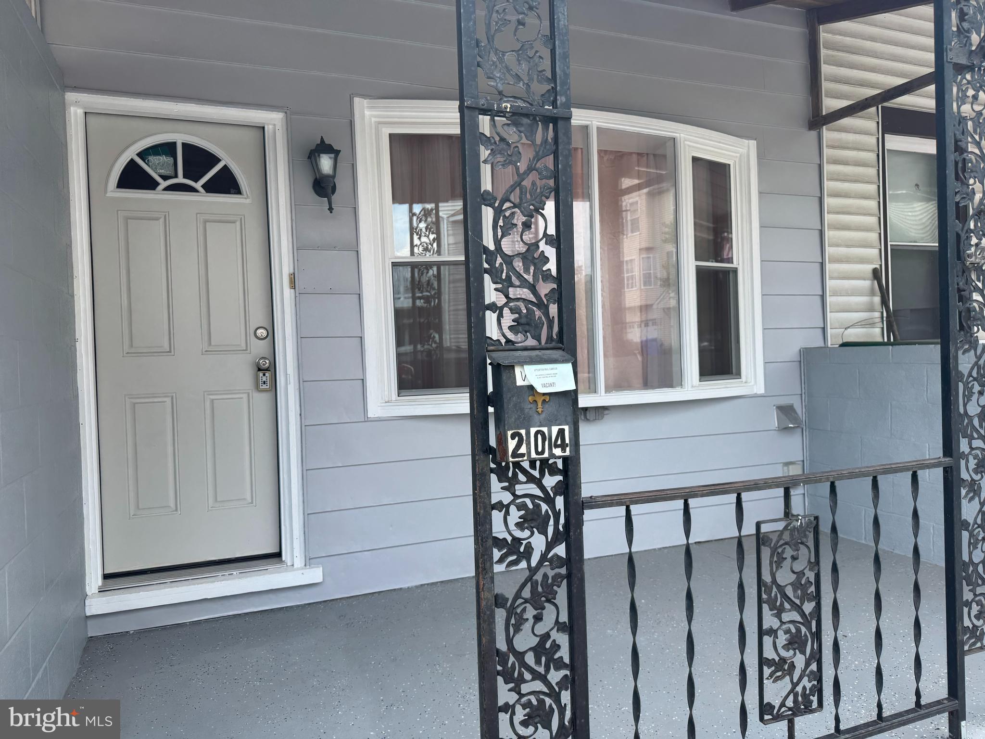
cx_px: 492
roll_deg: +3.1
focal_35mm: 24
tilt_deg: +0.9
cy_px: 370
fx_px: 683
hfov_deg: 71.6
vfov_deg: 56.8
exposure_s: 1/1193
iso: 80
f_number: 1.78
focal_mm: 6.76
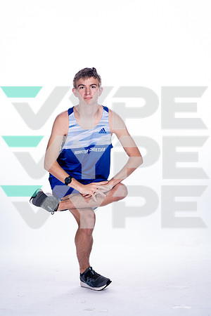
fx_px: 1081
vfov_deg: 16.7
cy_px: 158
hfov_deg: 11.1
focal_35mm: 123
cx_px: 106
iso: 800
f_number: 5.6
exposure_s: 1/250
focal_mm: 123
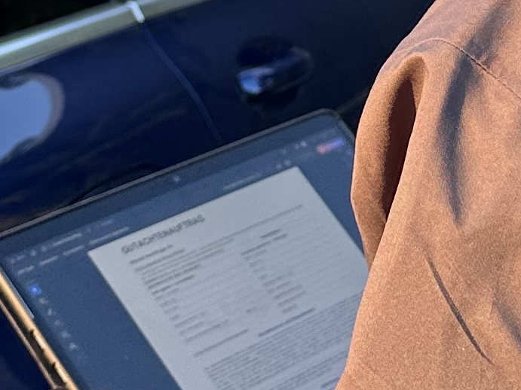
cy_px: -12
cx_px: 338
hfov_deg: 18.7
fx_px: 1580
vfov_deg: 13.9
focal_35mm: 105
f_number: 1.78
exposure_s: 1/308
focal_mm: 6.86
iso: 80
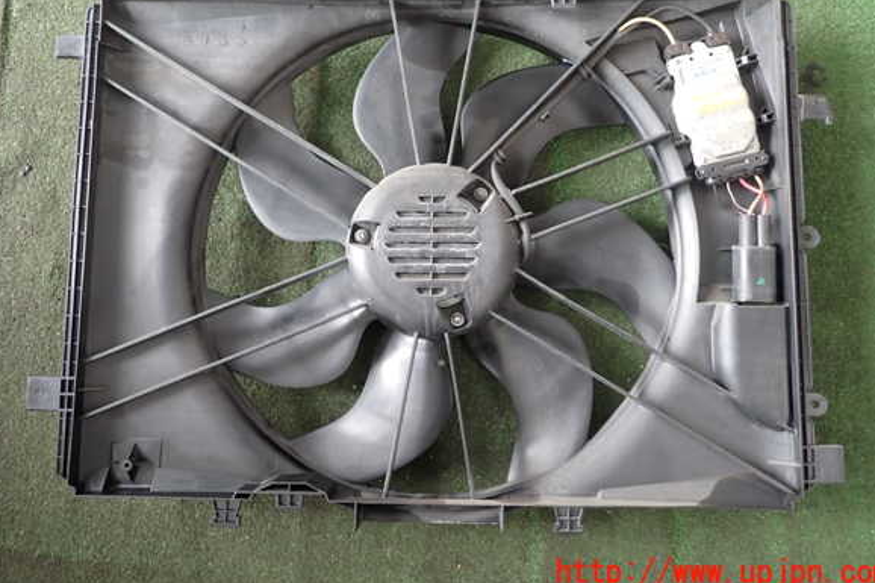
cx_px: 444
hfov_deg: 67.4
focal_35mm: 27
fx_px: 656
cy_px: 251
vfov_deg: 47.8
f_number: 2
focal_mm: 4.5
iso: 200
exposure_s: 1/40
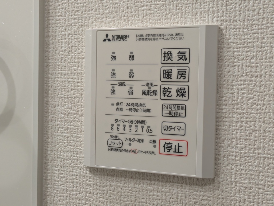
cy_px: 103
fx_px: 404
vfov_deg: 28.6
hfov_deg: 37.5
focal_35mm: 51
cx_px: 137
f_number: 1.89
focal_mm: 5.43
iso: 184
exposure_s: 1/120
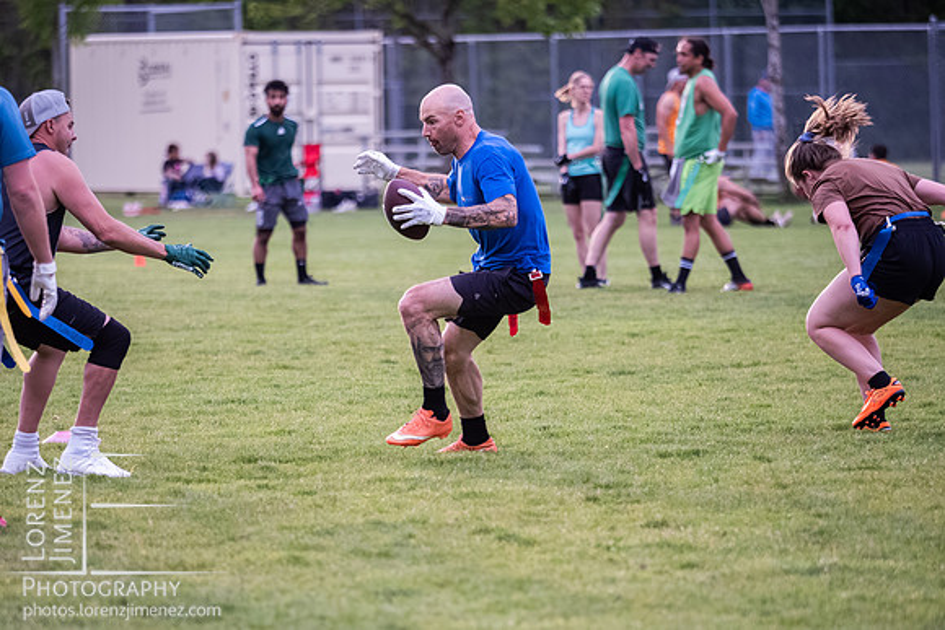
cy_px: 354
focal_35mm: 312
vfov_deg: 4.4
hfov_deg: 6.6
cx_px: 472
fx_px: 8192
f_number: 2.8
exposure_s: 1/1250
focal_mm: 150
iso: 2500
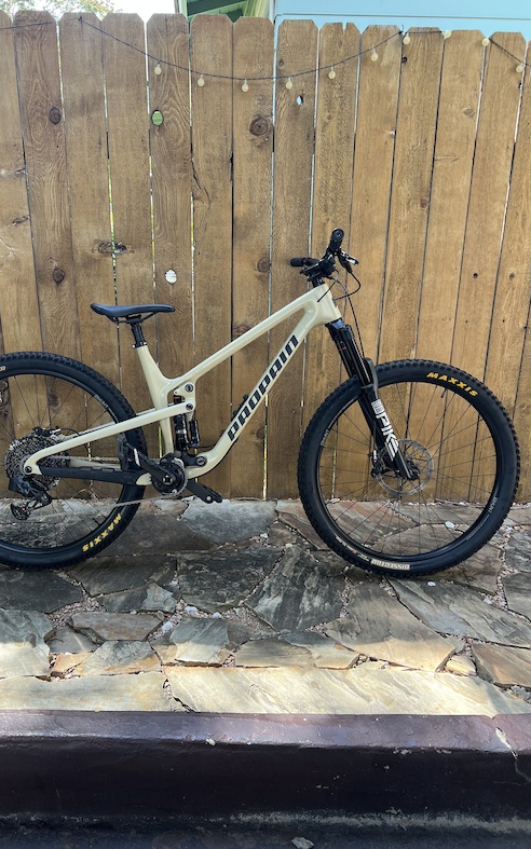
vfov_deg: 66.5
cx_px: 219
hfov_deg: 44.4
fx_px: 648
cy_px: 421
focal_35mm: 28
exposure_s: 1/216
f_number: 1.5
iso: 50
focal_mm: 5.7
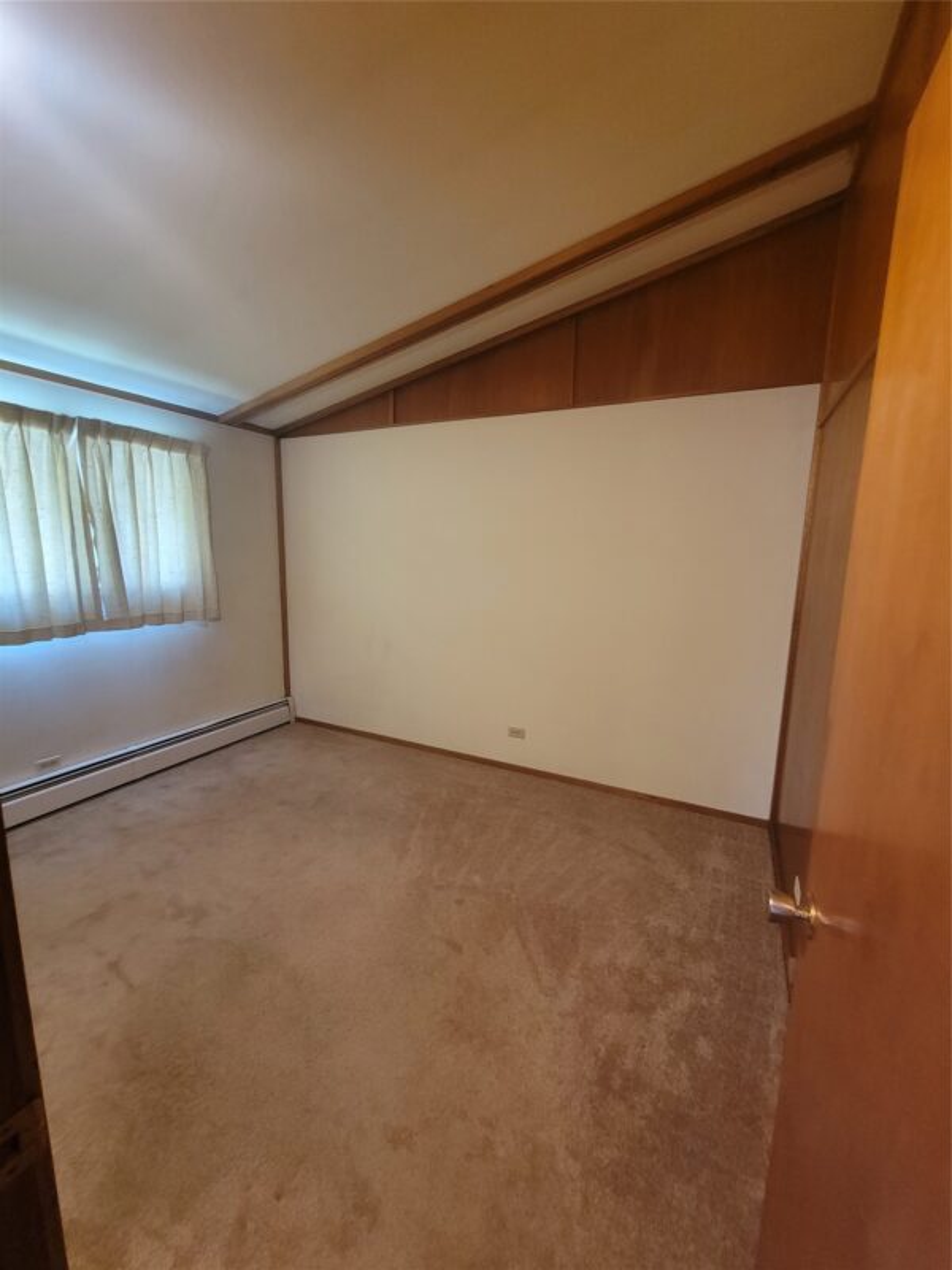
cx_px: 476
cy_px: 635
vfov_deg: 106.2
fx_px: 477
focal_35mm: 13
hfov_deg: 89.9
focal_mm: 2.2
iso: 500
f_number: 2.2
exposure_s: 1/30
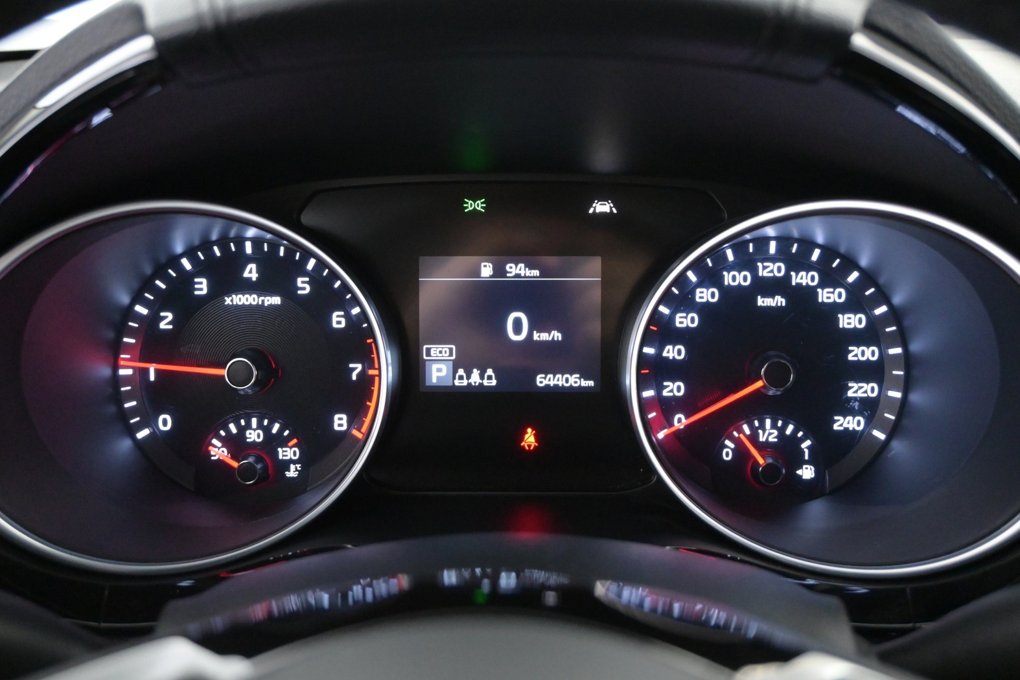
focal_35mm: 36
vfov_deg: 37.3
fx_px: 1006
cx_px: 510
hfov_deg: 53.8
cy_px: 333
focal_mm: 23
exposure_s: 1/40
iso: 5000
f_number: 4.2
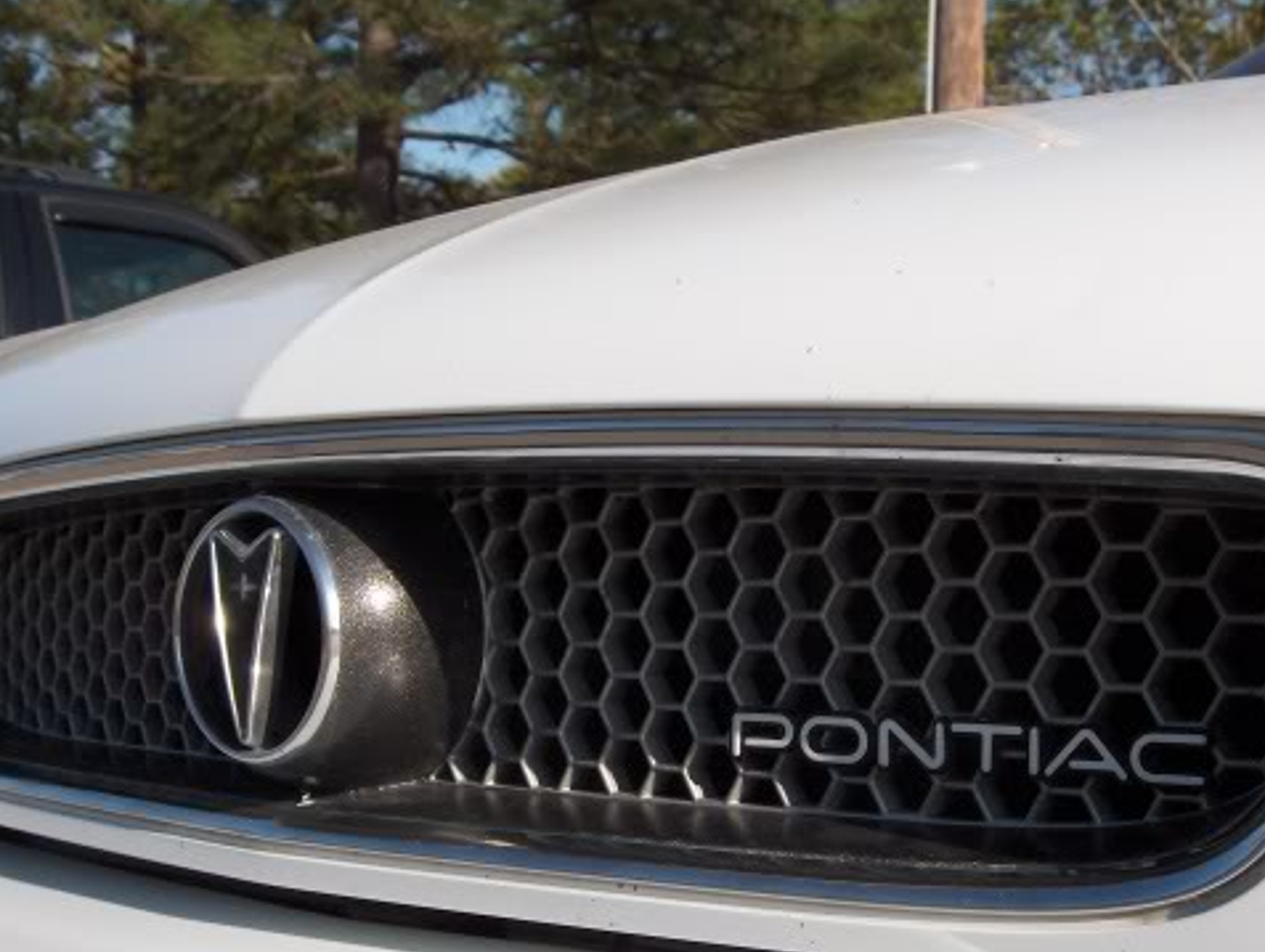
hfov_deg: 36.0
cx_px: 751
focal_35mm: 53
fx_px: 1939
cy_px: 626
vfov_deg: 27.4
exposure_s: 1/680
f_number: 4.8
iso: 100
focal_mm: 8
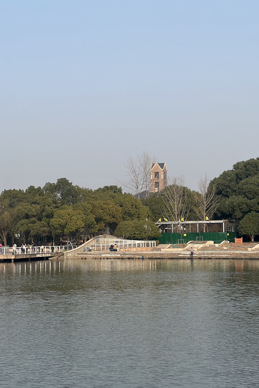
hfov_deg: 16.9
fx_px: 874
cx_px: 142
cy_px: 194
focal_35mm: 81
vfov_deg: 25.1
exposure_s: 1/633
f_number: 2.8
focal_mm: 9
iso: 32
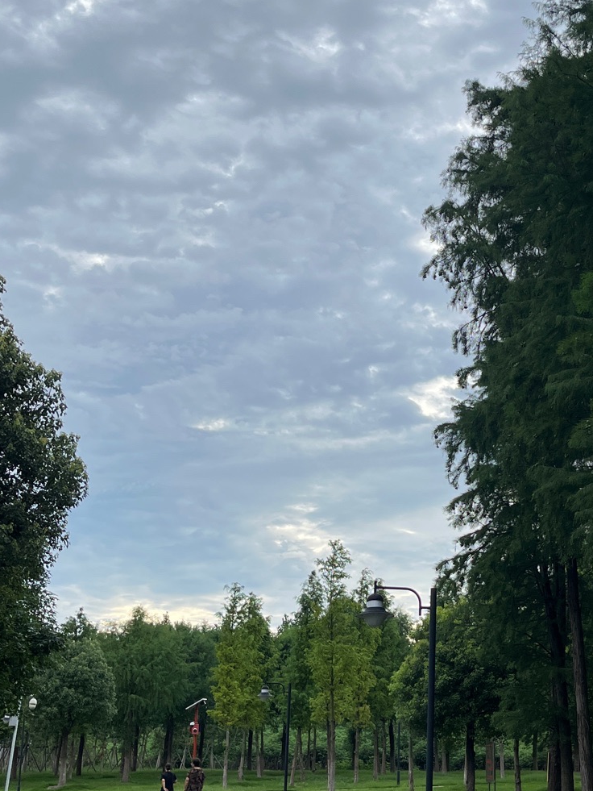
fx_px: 1210
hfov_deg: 27.2
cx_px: 427
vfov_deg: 36.1
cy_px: 340
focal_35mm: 53
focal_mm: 5.1
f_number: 1.6
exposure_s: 1/1517
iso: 50
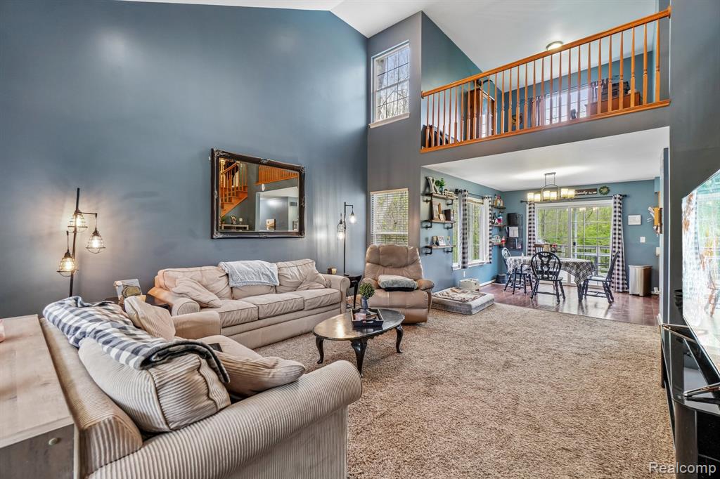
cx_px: 360
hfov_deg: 100.4
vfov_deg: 77.3
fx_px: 300
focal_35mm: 15
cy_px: 240
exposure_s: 1/8
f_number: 8
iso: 400
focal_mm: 10
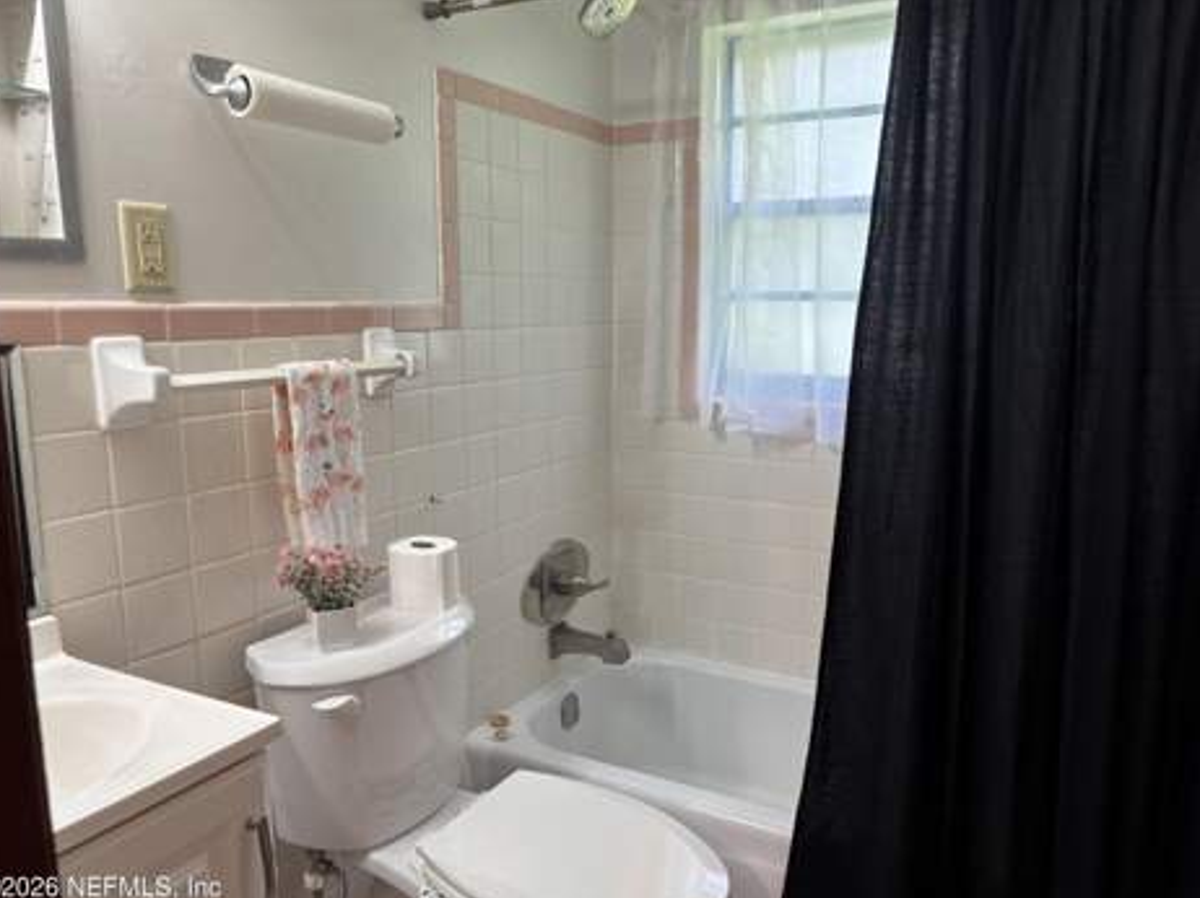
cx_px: 603
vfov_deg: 51.3
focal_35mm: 27
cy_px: 461
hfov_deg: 65.3
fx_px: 935
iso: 80
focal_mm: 5.96
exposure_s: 1/60
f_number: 1.6
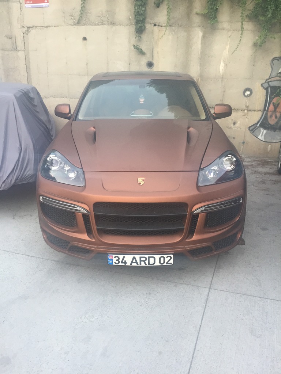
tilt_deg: -16.9
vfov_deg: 61.7
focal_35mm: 29
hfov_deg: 48.2
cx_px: 140
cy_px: 187
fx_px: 314
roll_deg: +0.1
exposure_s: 1/33
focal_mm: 4.15
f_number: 2.2
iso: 100
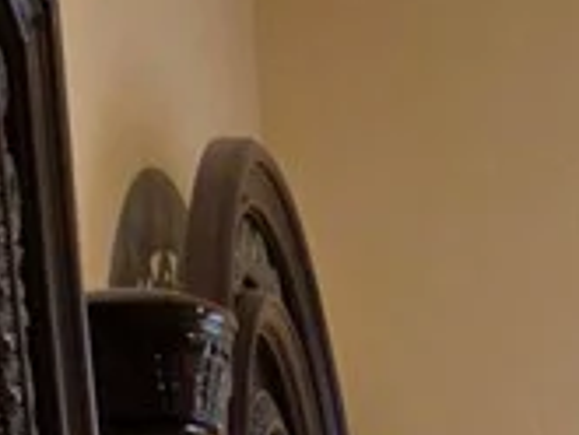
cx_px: 1119
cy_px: 1309
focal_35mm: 143
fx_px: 2394
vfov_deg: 8.6
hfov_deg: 12.3
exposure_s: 1/120
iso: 250
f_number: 1.4
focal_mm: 6.5
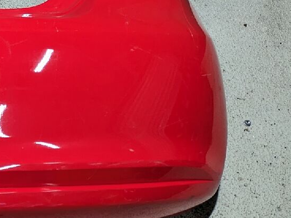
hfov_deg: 19.0
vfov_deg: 16.8
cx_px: -176
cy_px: 41
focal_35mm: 87
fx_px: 731
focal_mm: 5.43
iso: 71
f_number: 1.89
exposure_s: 1/25
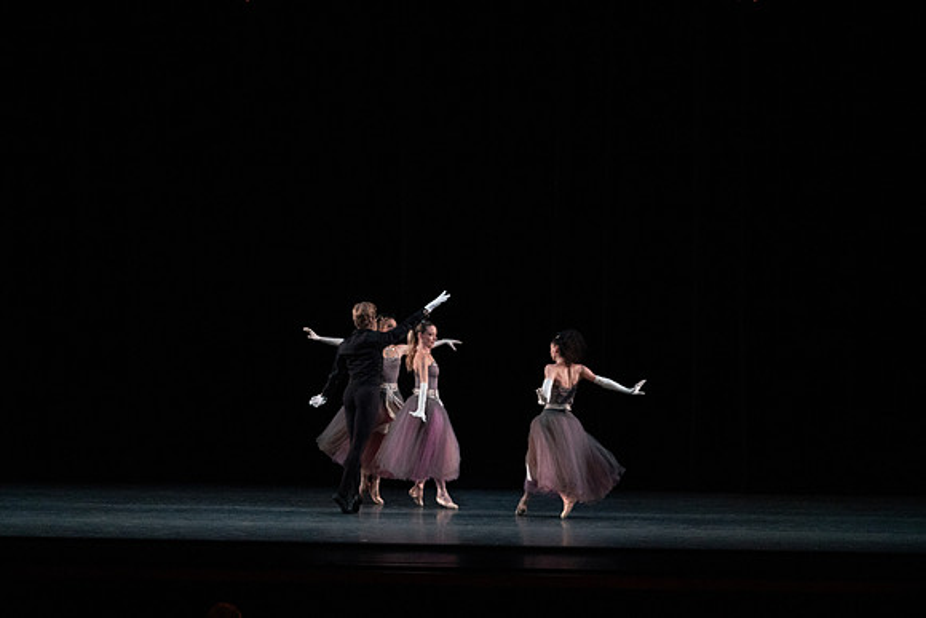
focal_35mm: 100
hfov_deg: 20.4
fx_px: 2573
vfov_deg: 13.7
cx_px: 463
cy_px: 309
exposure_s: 1/400
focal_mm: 100
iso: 16000
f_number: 5.6
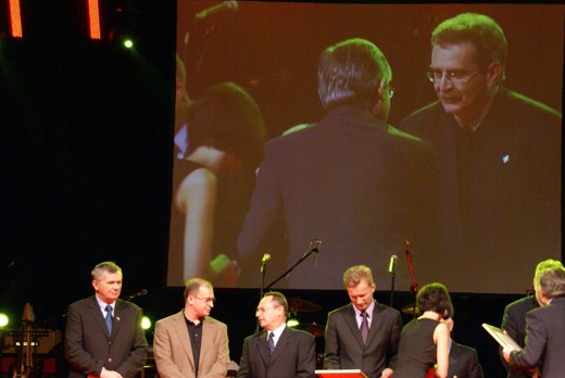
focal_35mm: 101
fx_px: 1587
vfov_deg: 13.6
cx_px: 331
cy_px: 245
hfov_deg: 20.2
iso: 800
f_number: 5.6
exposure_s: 1/30
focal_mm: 50
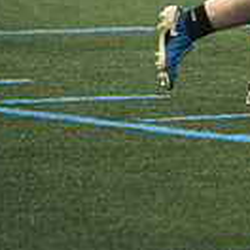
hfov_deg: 2.0
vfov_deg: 2.0
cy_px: -68
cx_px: 462
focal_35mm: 893
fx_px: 7297
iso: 9000
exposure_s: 1/500
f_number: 2.8
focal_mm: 160
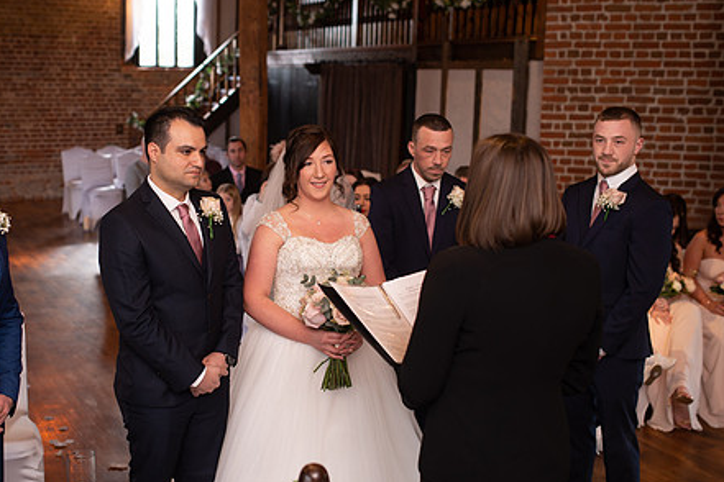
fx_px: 925
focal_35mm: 46
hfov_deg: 42.6
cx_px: 297
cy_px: 243
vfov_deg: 29.2
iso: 320
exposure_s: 1/125
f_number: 2.5
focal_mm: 35
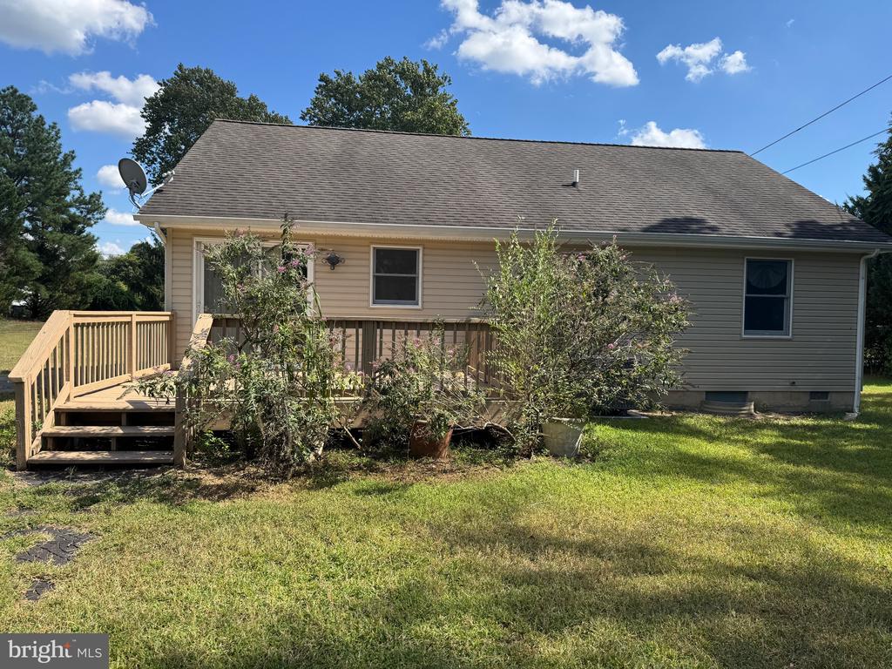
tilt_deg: -2.6
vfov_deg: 56.8
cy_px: 334
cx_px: 446
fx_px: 618
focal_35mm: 24
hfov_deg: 71.6
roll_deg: -0.7
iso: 80
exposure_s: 1/2105
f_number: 1.78
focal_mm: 6.76
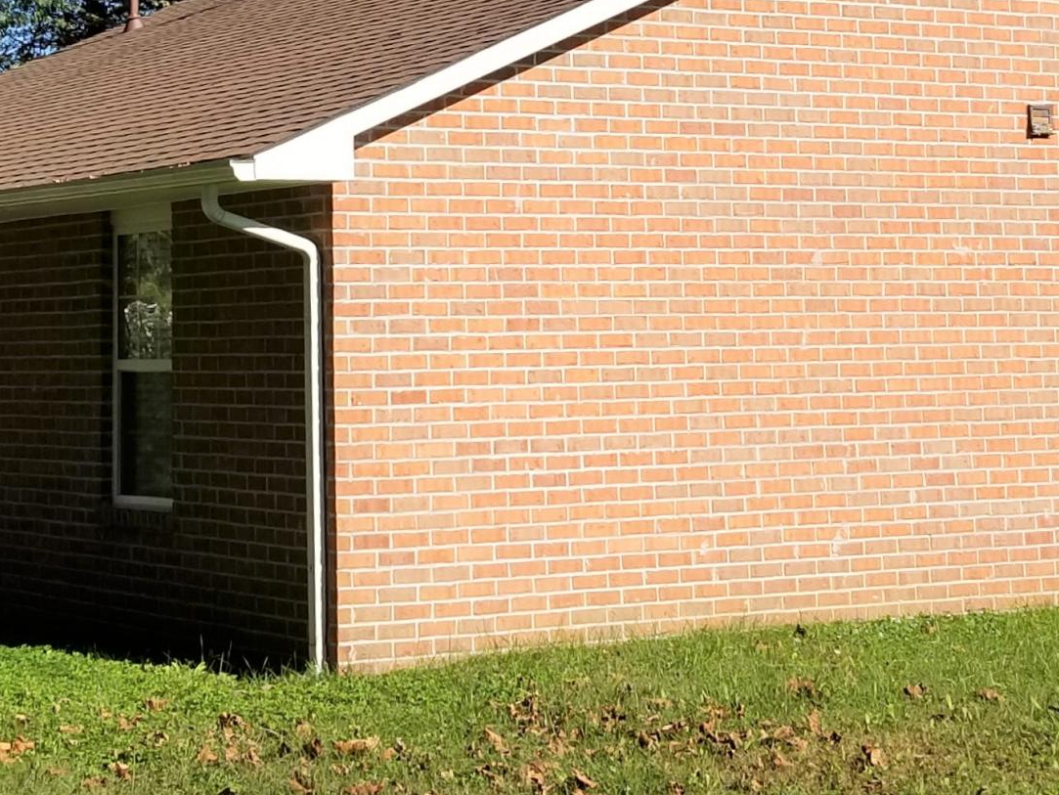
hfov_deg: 27.0
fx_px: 2203
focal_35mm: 72
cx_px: 542
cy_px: 19
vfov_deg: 19.9
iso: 50
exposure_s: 1/2451
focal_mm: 4.25
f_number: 1.7
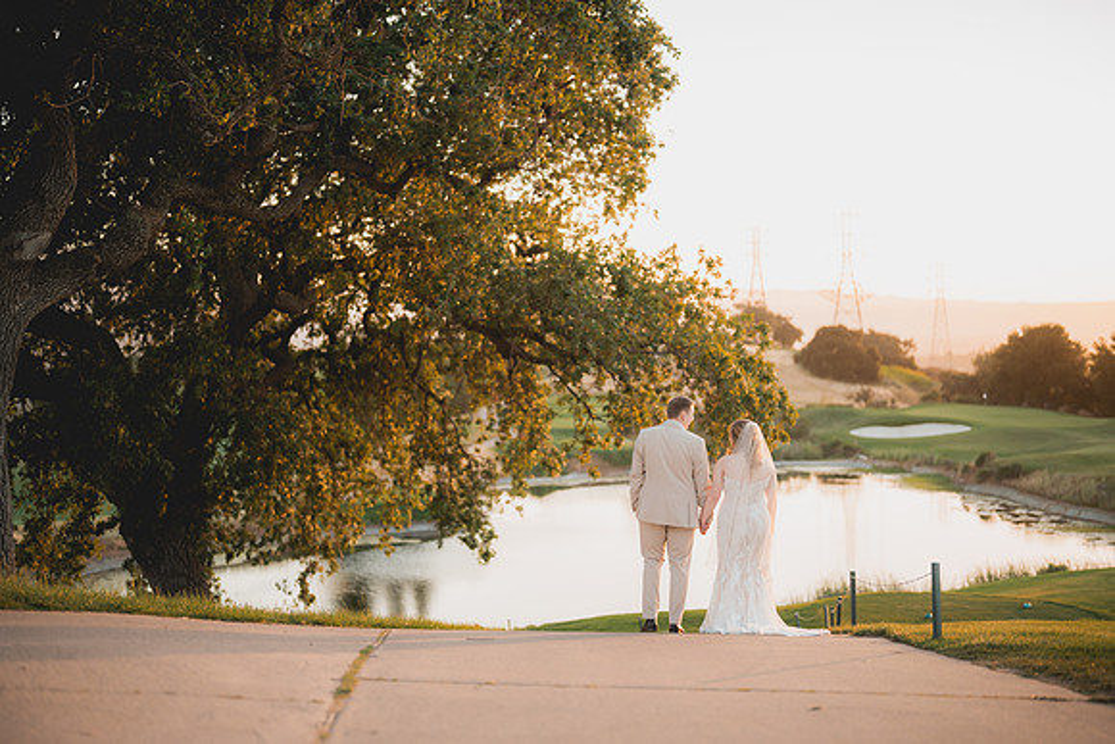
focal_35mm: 50
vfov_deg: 27.0
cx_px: 558
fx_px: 1549
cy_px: 372
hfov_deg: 39.6
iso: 125
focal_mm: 50
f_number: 1.2
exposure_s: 1/400
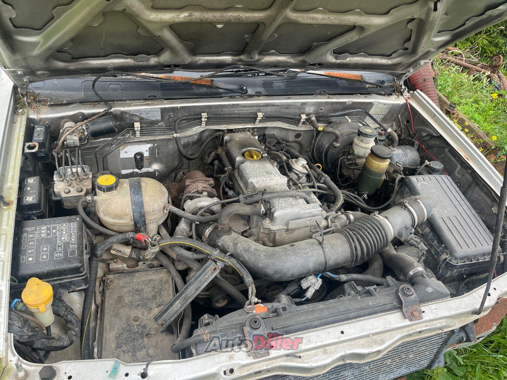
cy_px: 190
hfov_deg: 67.3
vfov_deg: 53.1
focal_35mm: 26
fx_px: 381
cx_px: 254
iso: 40
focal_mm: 5.1
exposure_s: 1/188
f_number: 1.6
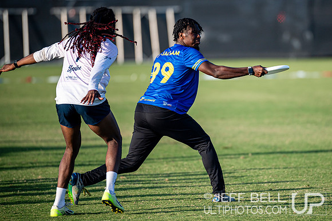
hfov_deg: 4.9
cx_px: 232
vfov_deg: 3.3
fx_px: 3865
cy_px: 89
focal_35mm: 419
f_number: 3.2
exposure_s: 1/1600
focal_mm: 300
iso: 200
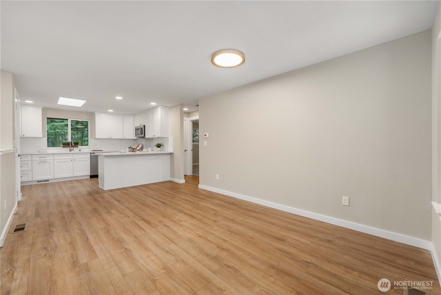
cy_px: 148
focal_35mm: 14
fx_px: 172
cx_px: 220
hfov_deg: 104.2
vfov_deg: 81.3
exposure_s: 1/10
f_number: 7.1
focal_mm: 14
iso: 1000
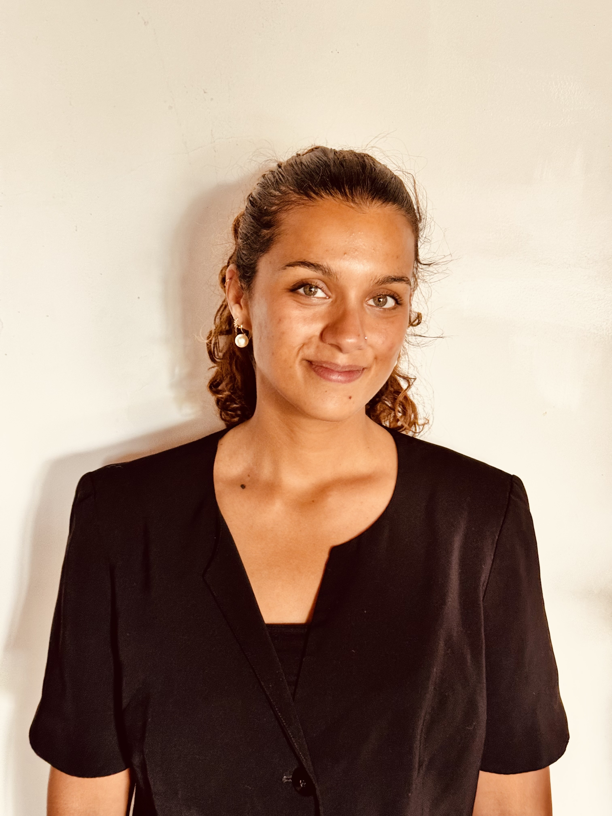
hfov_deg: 30.3
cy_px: 408
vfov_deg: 39.7
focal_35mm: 48
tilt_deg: -9.9
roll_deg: -0.7
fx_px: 1131
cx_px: 306
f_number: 1.78
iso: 320
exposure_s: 1/40
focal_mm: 6.76
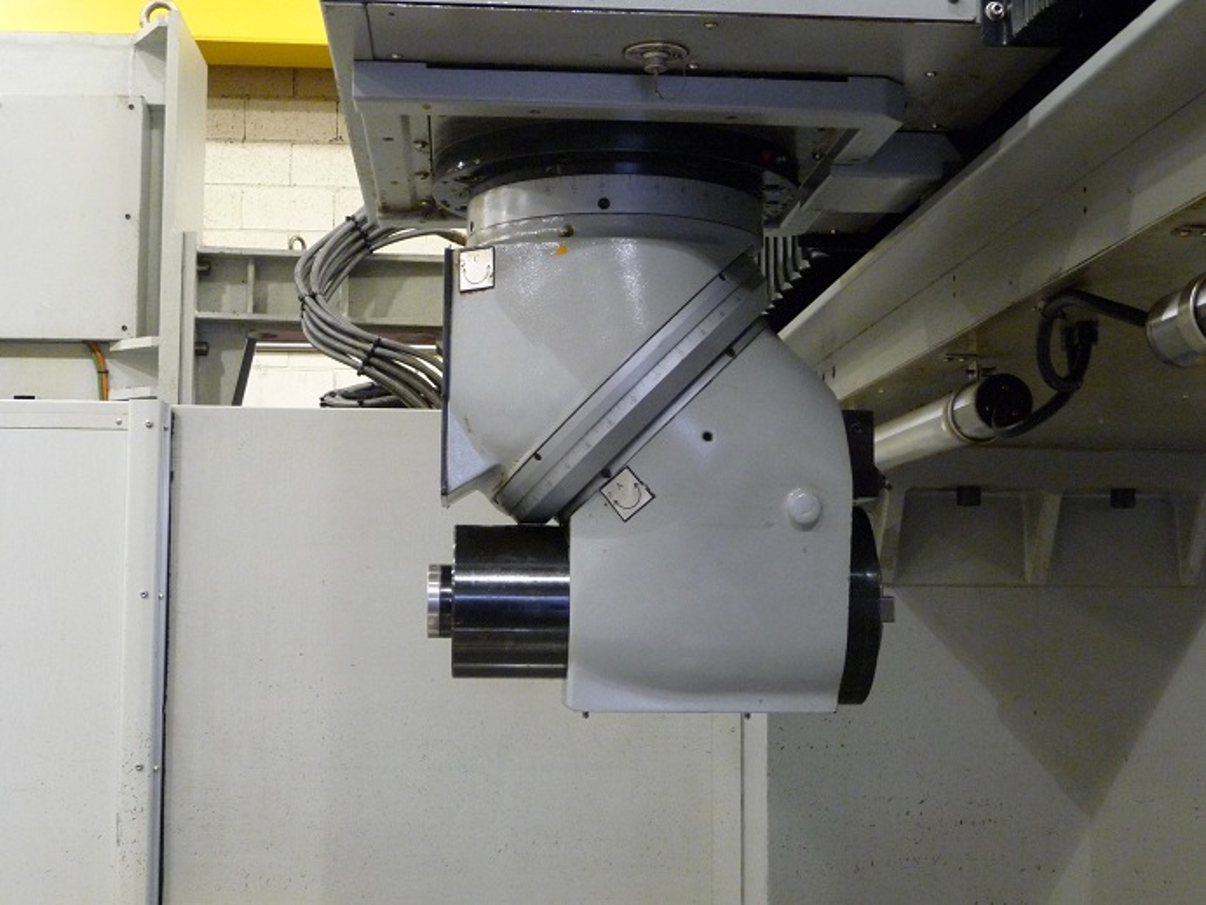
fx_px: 1916
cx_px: 603
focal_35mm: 55
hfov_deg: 34.9
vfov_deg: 26.6
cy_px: 452
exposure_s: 1/20
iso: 400
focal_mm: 9.3
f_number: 4.3
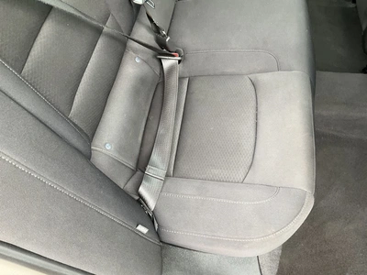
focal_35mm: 29
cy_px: 138
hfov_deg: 61.7
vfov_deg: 48.2
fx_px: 307
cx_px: 184
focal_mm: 3
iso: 64
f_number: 1.8
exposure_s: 1/88
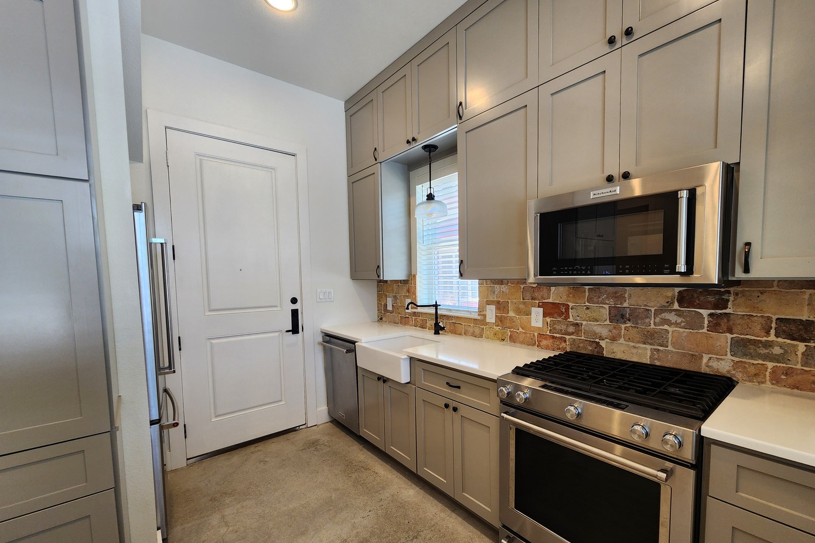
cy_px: 305
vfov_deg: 80.8
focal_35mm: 14
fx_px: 317
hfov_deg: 104.2
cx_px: 421
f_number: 2.2
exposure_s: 1/60
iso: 160
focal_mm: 2.2
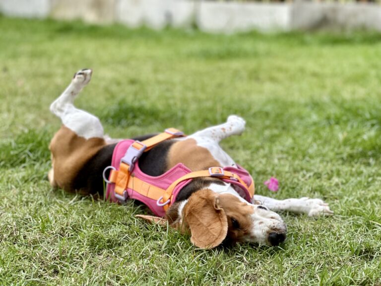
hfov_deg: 25.3
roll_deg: -1.7
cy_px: 143
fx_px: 847
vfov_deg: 19.1
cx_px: 190
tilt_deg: -9.8
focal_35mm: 77
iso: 40
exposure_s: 1/121
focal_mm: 9
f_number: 2.8
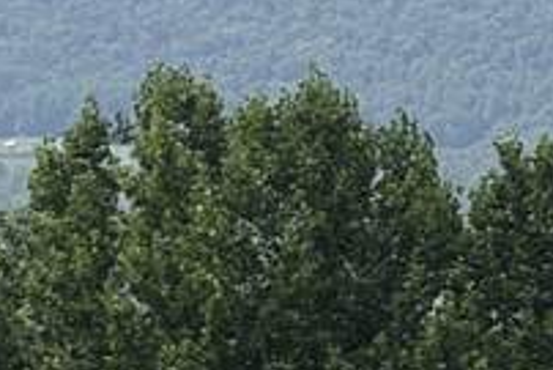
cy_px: -315
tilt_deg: +0.8
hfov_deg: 6.0
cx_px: 424
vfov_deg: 4.0
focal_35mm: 342
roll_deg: +0.5
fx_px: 5257
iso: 32
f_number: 1.6
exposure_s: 1/4065
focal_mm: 5.96
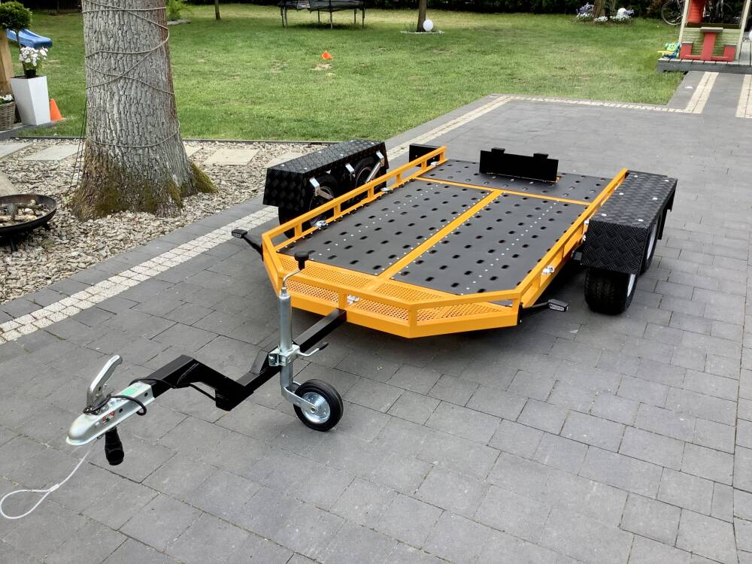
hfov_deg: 58.4
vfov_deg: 45.4
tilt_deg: -25.0
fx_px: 673
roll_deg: -1.4
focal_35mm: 31
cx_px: 376
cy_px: 282
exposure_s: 1/120
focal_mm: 3.3
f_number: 2.4
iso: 32
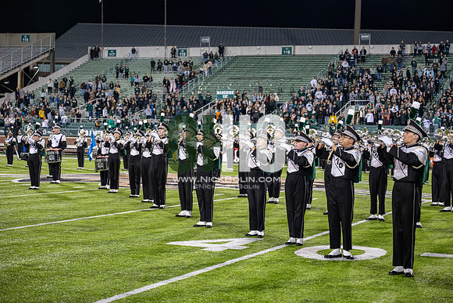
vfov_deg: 19.5
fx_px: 881
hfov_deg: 28.8
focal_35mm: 70
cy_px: 152
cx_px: 226
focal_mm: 70
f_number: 3.2
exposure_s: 1/500
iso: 1250
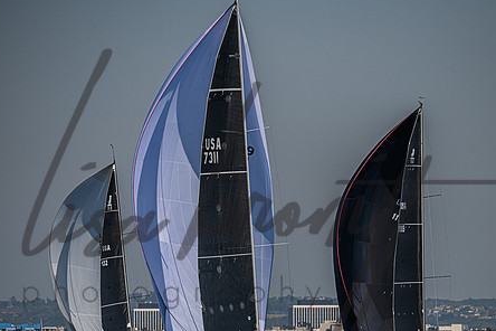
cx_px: 276
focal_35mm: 403
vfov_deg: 3.4
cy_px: 231
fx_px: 5552
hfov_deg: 5.1
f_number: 5
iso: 400
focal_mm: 270
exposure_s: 1/8000
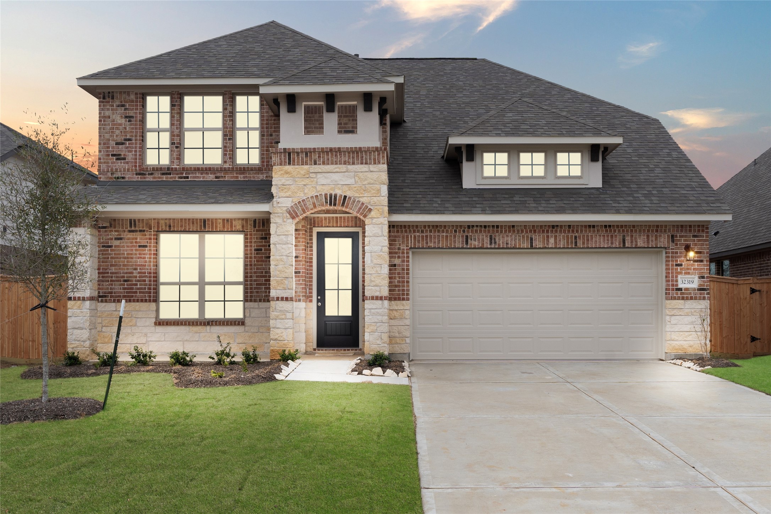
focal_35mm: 34
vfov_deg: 38.9
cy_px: 257
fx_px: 728
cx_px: 386
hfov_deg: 55.8
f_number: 9
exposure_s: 1/80
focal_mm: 23
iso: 320
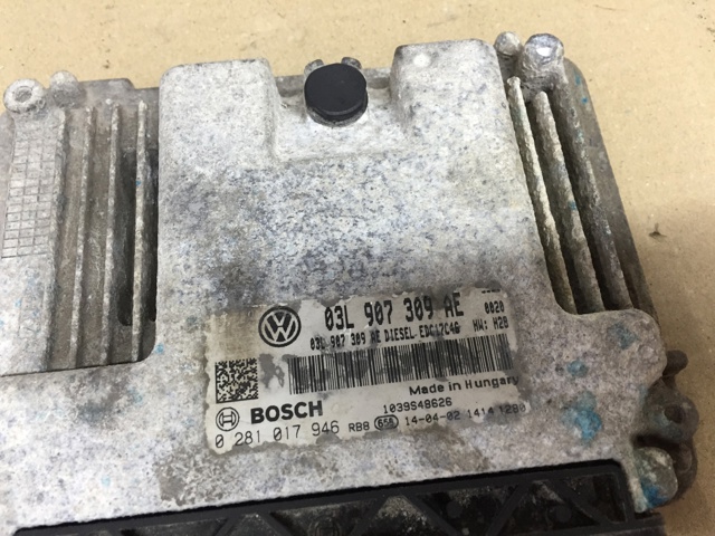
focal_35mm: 29
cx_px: 358
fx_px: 599
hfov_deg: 61.7
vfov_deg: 48.2
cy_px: 268
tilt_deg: -68.4
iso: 64
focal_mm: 4.15
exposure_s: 1/33
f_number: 2.2
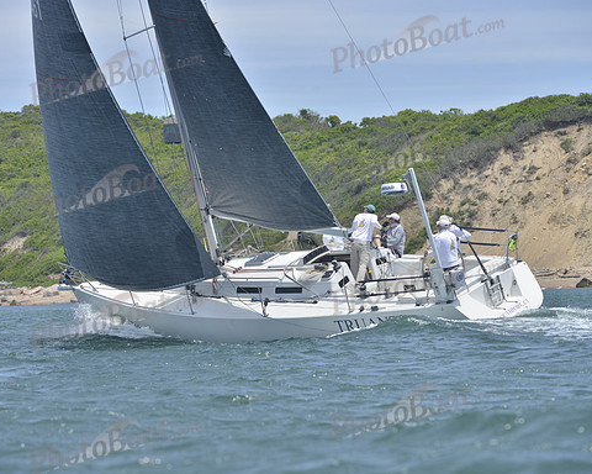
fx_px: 3977
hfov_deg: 8.5
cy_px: 236
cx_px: 268
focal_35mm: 227
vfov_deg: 6.8
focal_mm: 200
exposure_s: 1/1000
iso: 280
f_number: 7.1
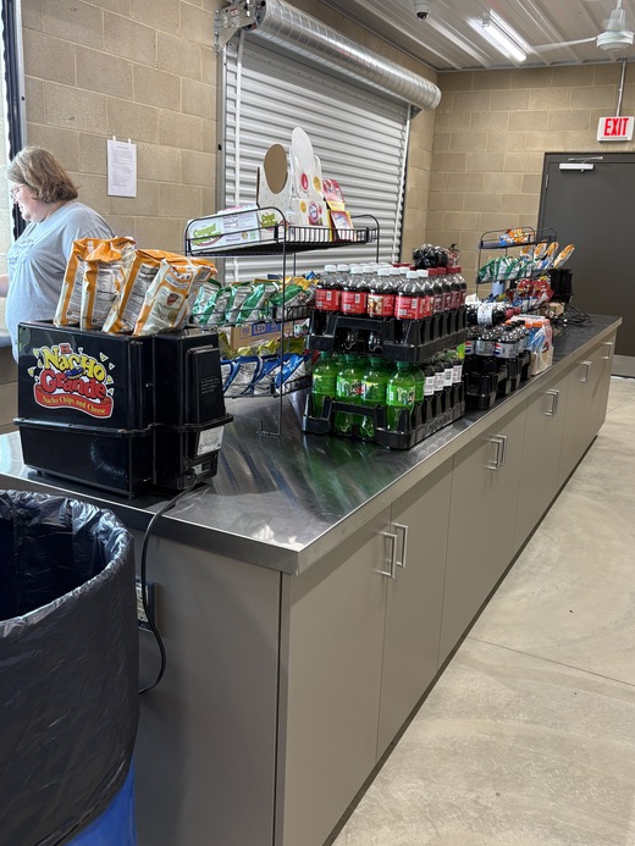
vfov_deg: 59.9
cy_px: 392
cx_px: 349
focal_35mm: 30
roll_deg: -1.1
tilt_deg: -14.6
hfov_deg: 46.7
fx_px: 734
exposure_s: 1/60
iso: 100
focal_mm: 5.96
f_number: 1.6
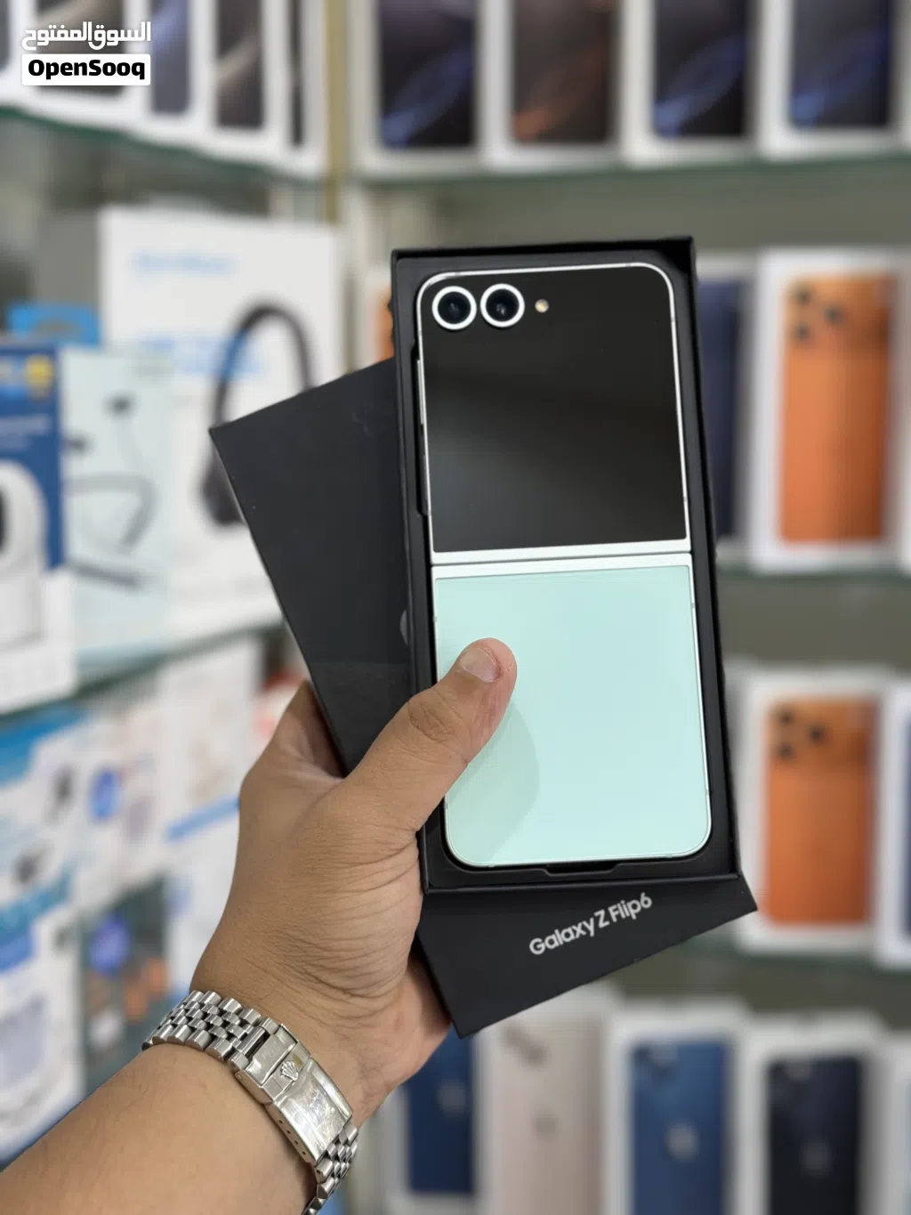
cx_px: 456
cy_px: 608
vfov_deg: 39.7
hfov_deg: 30.3
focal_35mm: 48
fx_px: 1684
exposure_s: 1/100
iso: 80
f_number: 1.78
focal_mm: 6.76
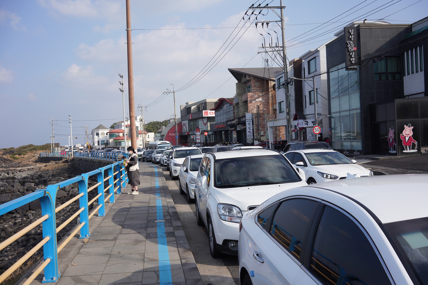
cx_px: 214
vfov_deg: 37.9
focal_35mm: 35
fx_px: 416
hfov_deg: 54.4
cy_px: 142
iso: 100
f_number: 11
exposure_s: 1/100
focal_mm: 35
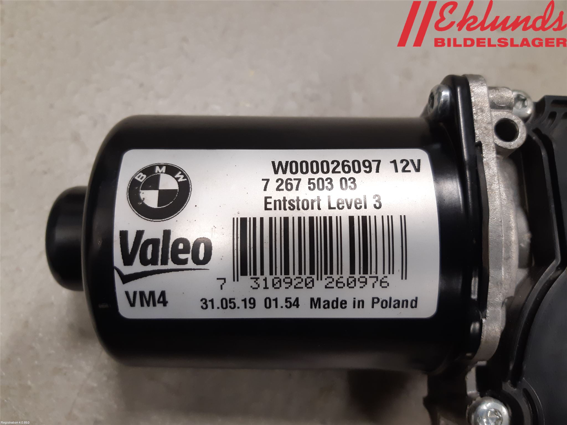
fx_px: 426
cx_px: 284
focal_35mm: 26
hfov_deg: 67.3
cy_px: 212
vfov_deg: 53.1
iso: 125
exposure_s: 1/50
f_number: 1.7
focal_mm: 3.93
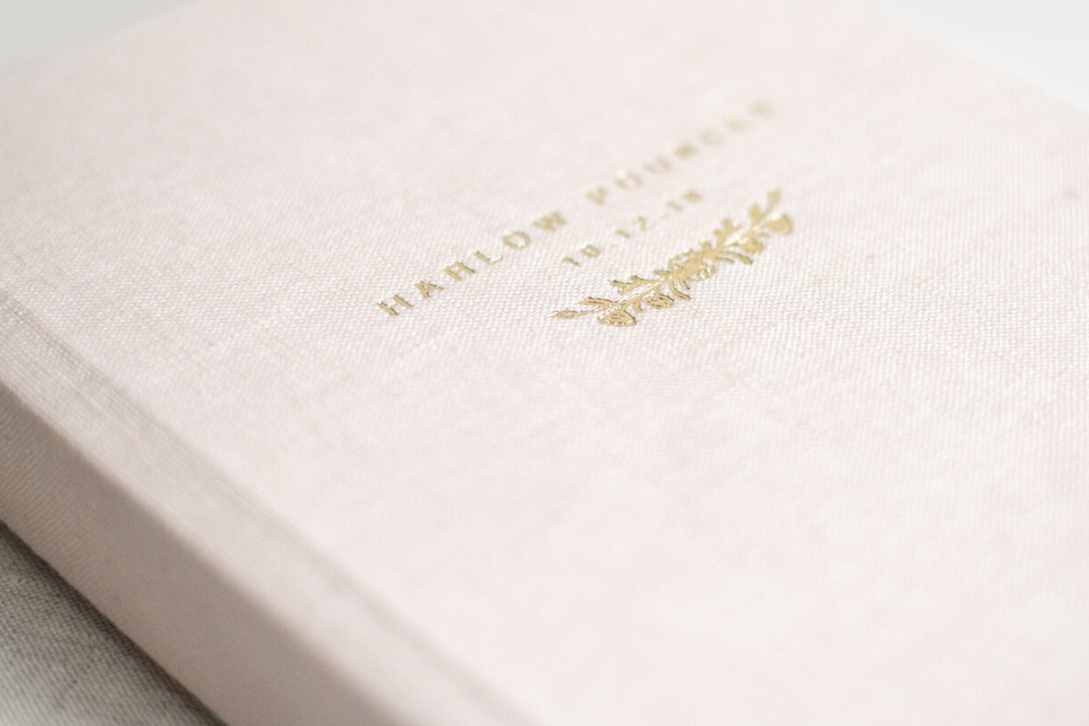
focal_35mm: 66
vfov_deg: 20.6
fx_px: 1996
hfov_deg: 30.4
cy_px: 266
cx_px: 644
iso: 1600
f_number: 2.2
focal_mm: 50
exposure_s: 1/2000
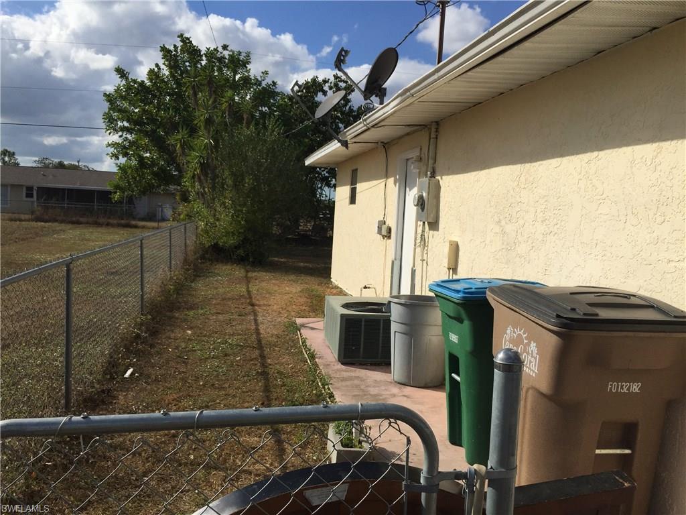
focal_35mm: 29
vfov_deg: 48.2
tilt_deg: -6.3
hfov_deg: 61.7
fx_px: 575
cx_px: 343
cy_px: 258
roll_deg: -3.6
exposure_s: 1/4950
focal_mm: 4.15
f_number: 2.2
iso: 32
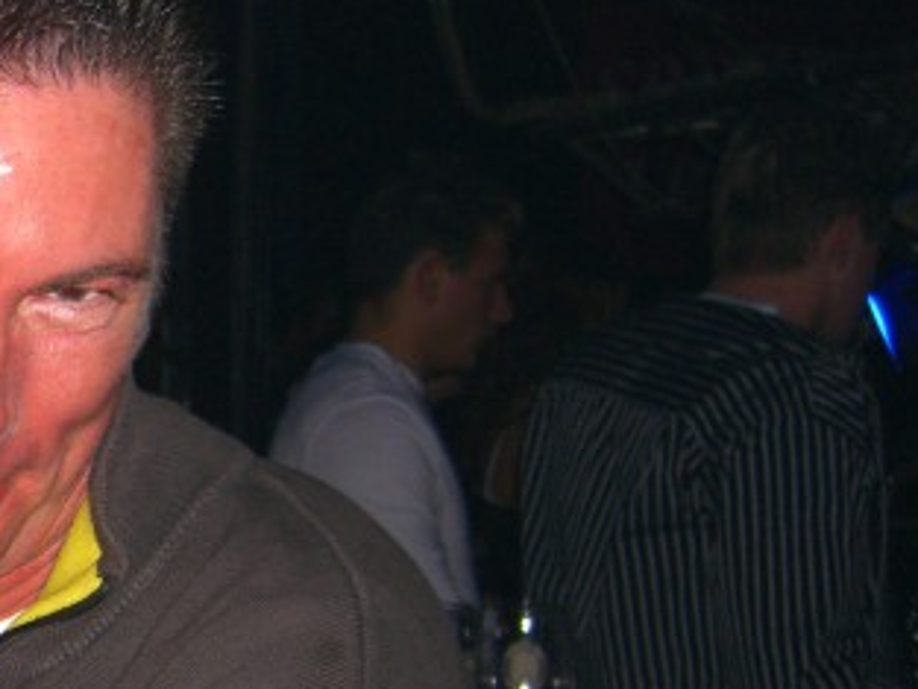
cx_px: -220
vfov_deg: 15.1
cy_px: 578
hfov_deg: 19.0
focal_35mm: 97
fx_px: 2573
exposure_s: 1/60
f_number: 2.8
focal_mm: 7.9
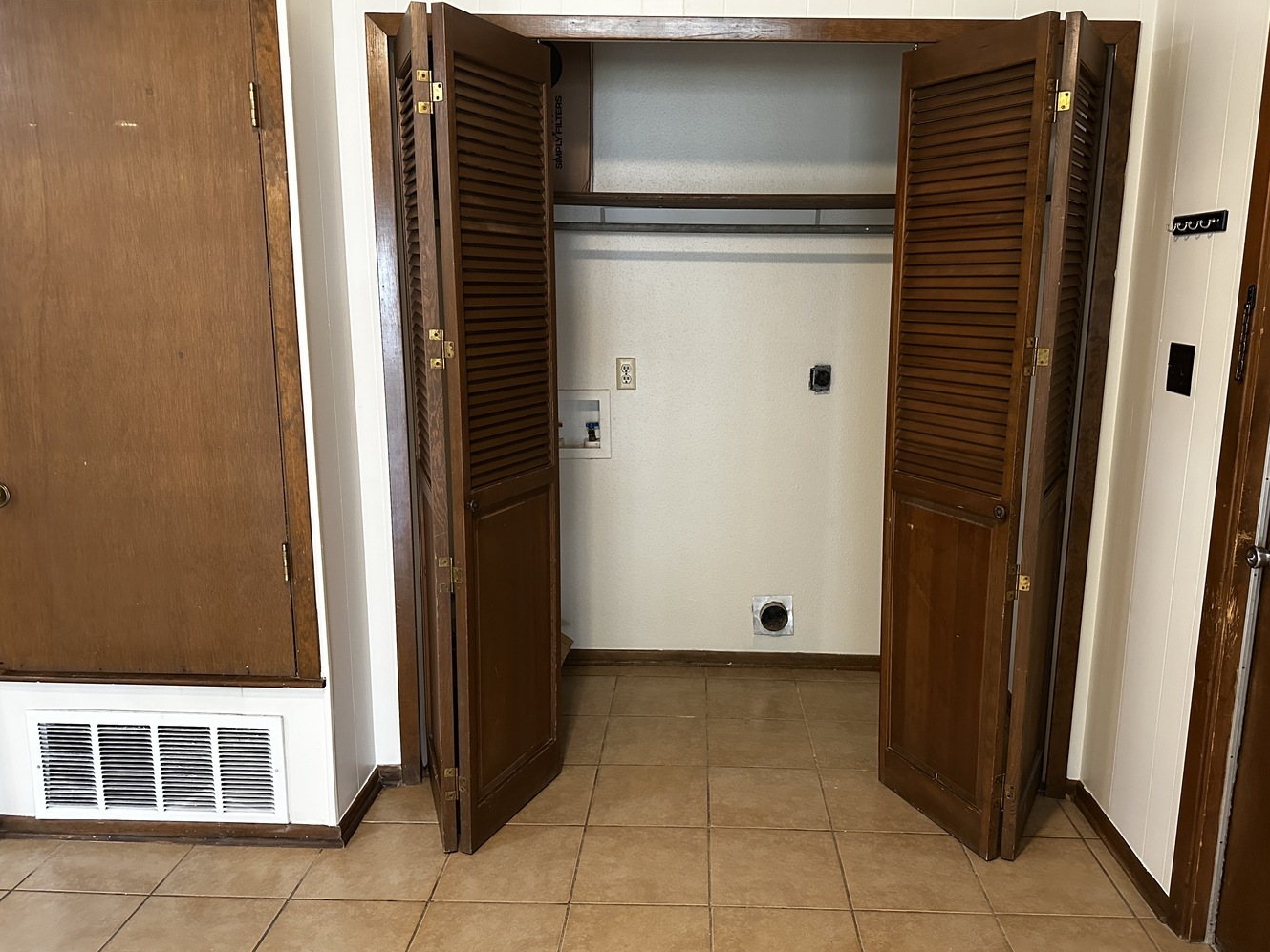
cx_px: 687
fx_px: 954
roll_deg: -0.8
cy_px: 474
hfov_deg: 67.2
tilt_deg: -11.6
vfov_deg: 53.1
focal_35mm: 26
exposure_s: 1/60
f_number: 1.78
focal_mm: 6.86
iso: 640
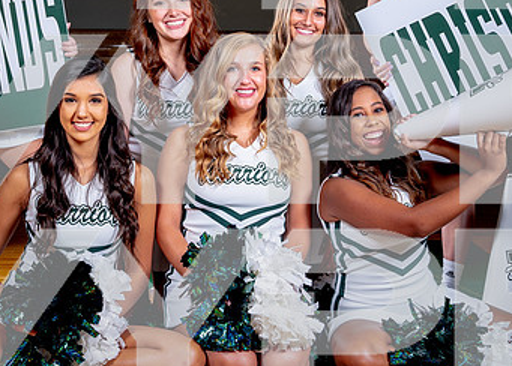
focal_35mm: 60
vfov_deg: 23.6
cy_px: 116
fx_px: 873
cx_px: 205
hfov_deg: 32.6
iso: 125
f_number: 8
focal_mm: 32
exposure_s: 1/125
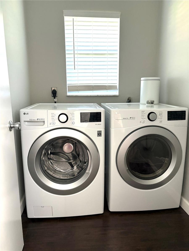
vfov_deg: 67.3
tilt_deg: -11.1
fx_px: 189
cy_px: 126
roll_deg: -0.3
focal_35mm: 26
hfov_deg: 53.1
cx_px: 94
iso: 400
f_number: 1.6
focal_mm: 5.96
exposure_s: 1/60
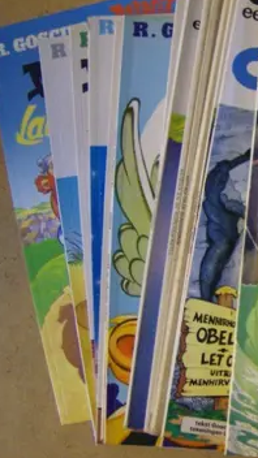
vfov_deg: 39.2
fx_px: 645
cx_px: 299
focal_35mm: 53
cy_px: 228
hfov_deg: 21.2
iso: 200
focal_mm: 6
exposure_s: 1/25.1
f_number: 2.8
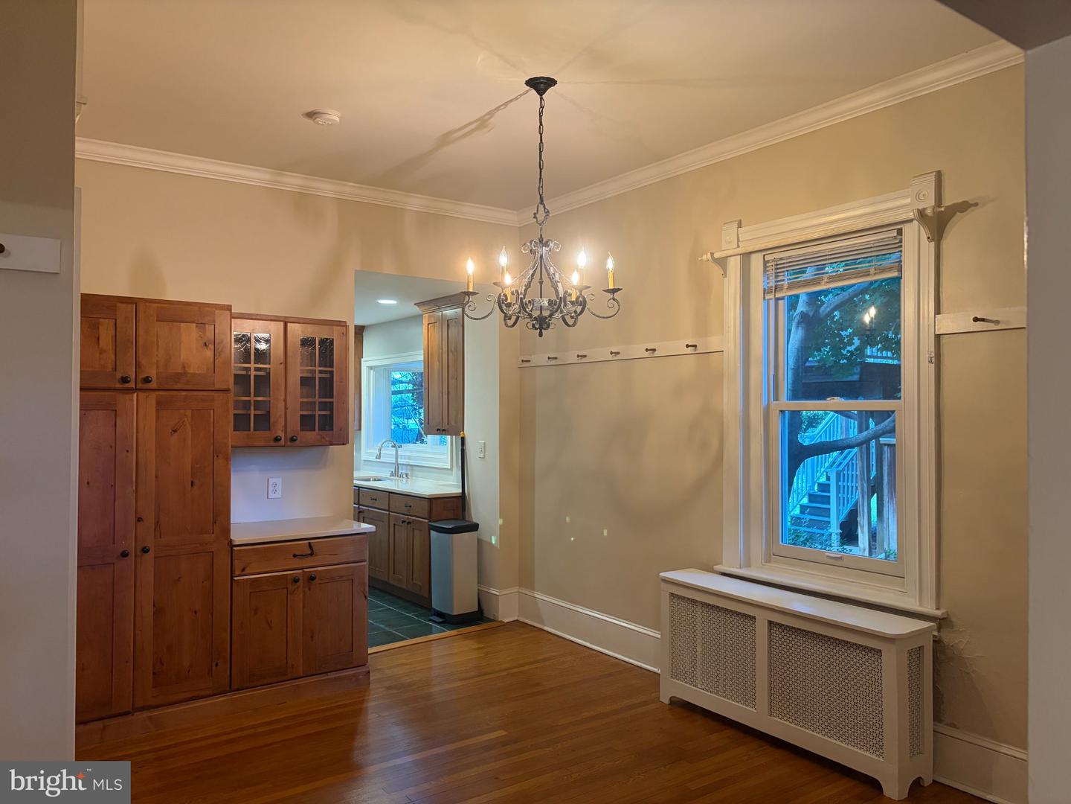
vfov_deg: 53.1
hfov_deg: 67.3
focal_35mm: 26
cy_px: 402
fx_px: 804
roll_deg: +0.8
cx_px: 536
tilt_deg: +1.0
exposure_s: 1/60
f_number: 1.6
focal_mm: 5.96
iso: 250
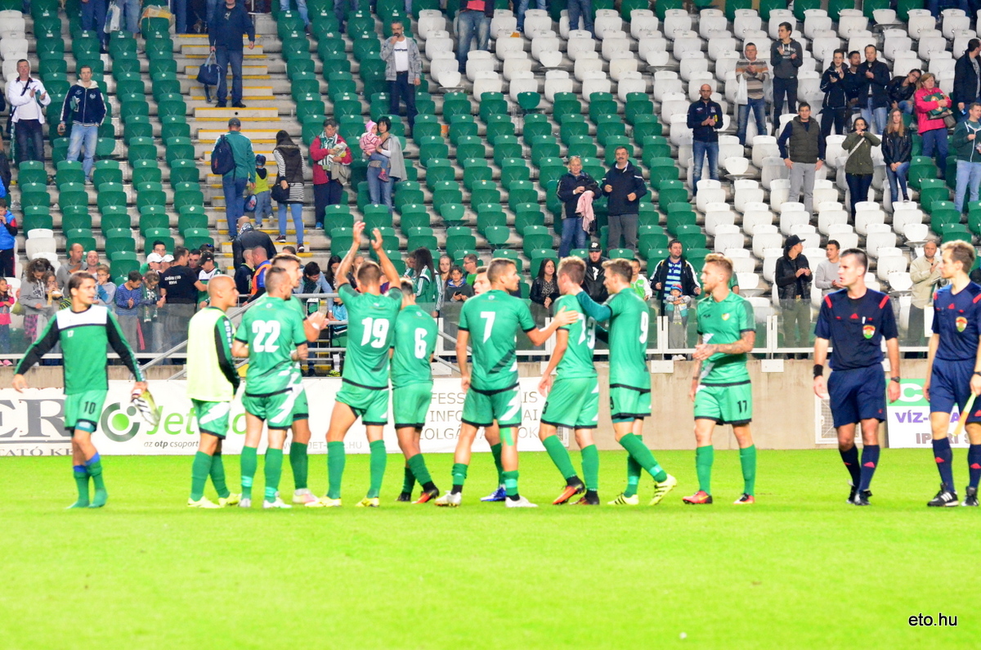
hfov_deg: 9.5
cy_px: 325
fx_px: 5915
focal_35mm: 218
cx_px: 490
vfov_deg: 6.3
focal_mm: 145
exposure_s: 1/250
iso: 6400
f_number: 5
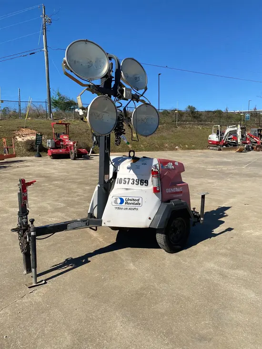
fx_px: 262
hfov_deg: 53.1
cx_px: 131
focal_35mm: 26
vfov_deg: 67.3
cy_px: 174
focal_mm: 4.25
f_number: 1.8
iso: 32
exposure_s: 1/3401
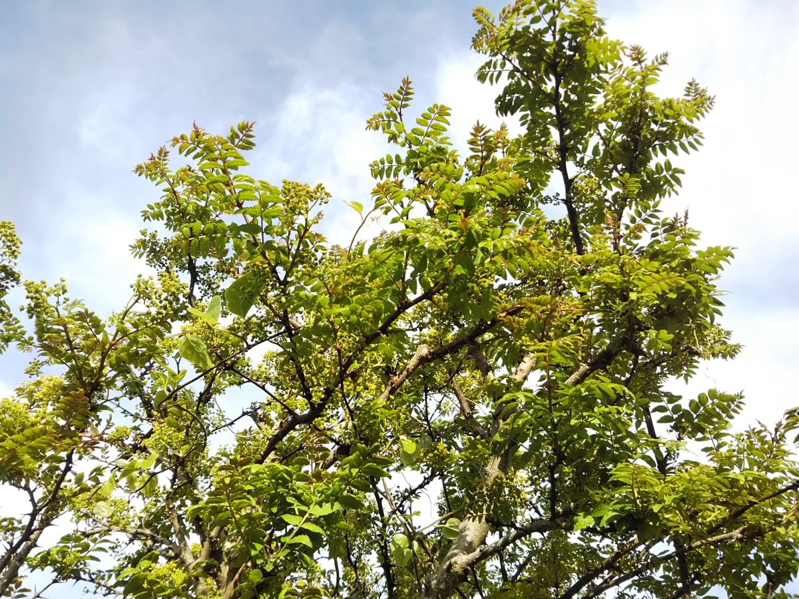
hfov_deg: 60.0
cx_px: 400
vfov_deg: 46.8
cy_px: 300
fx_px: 692
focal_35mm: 30
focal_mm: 4
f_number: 2.2
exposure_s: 1/404
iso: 20
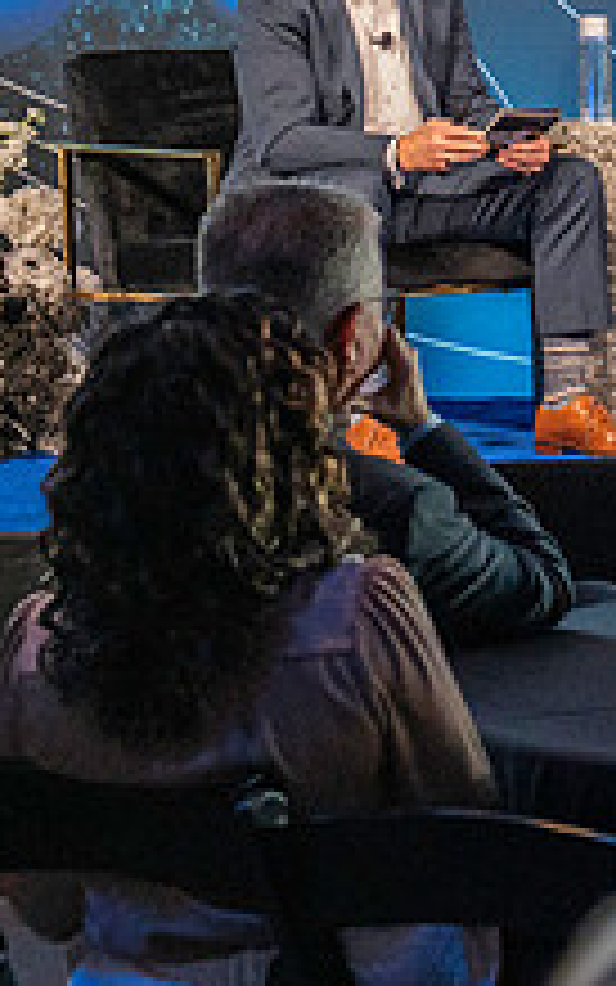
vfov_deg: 12.3
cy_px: 327
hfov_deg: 7.3
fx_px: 4563
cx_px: 1342
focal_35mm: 170
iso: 5000
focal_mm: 51
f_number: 4.5
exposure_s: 1/200
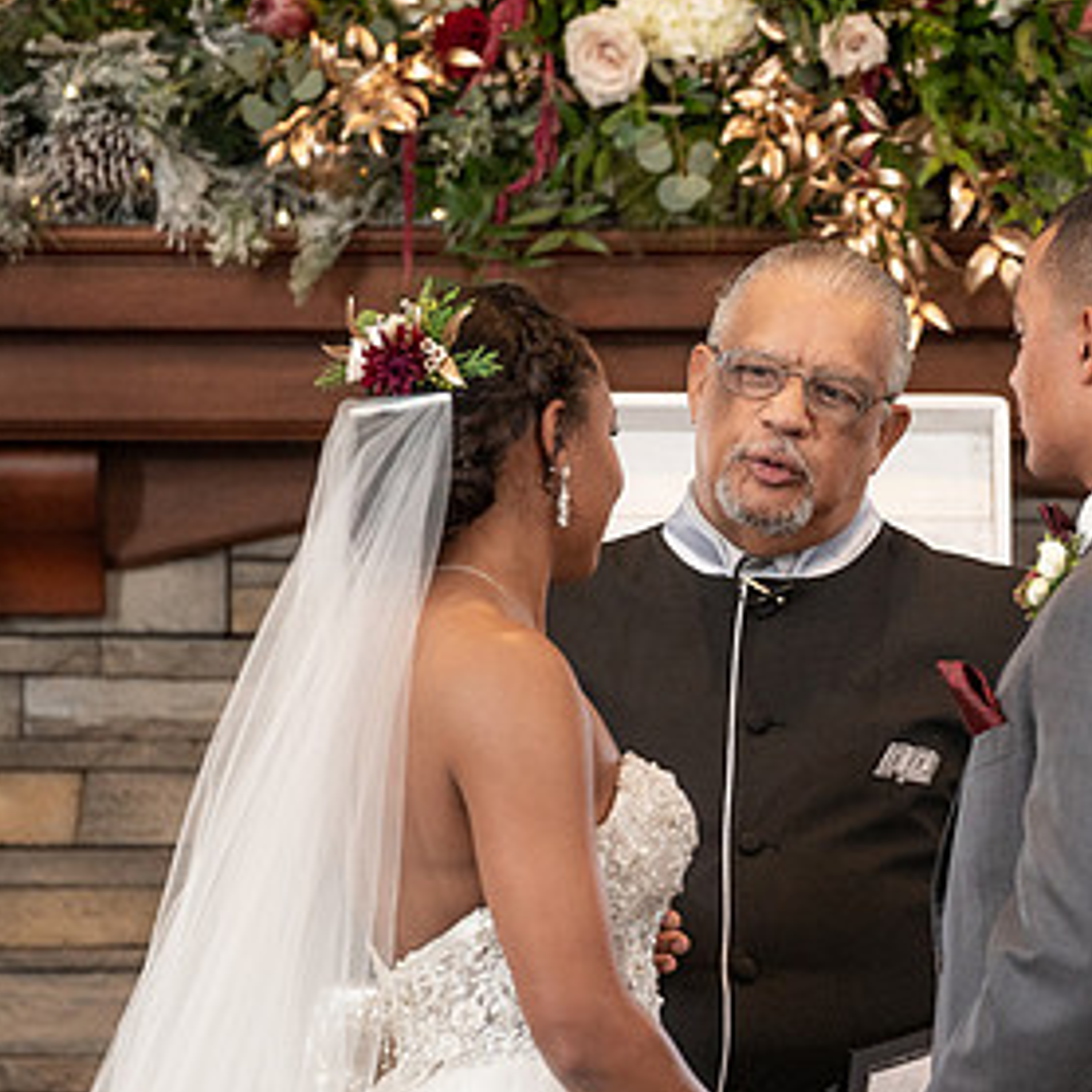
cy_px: 726
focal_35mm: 376
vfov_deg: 4.7
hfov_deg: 4.7
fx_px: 13420
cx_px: 923
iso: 2000
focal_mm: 198
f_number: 4
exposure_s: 1/200
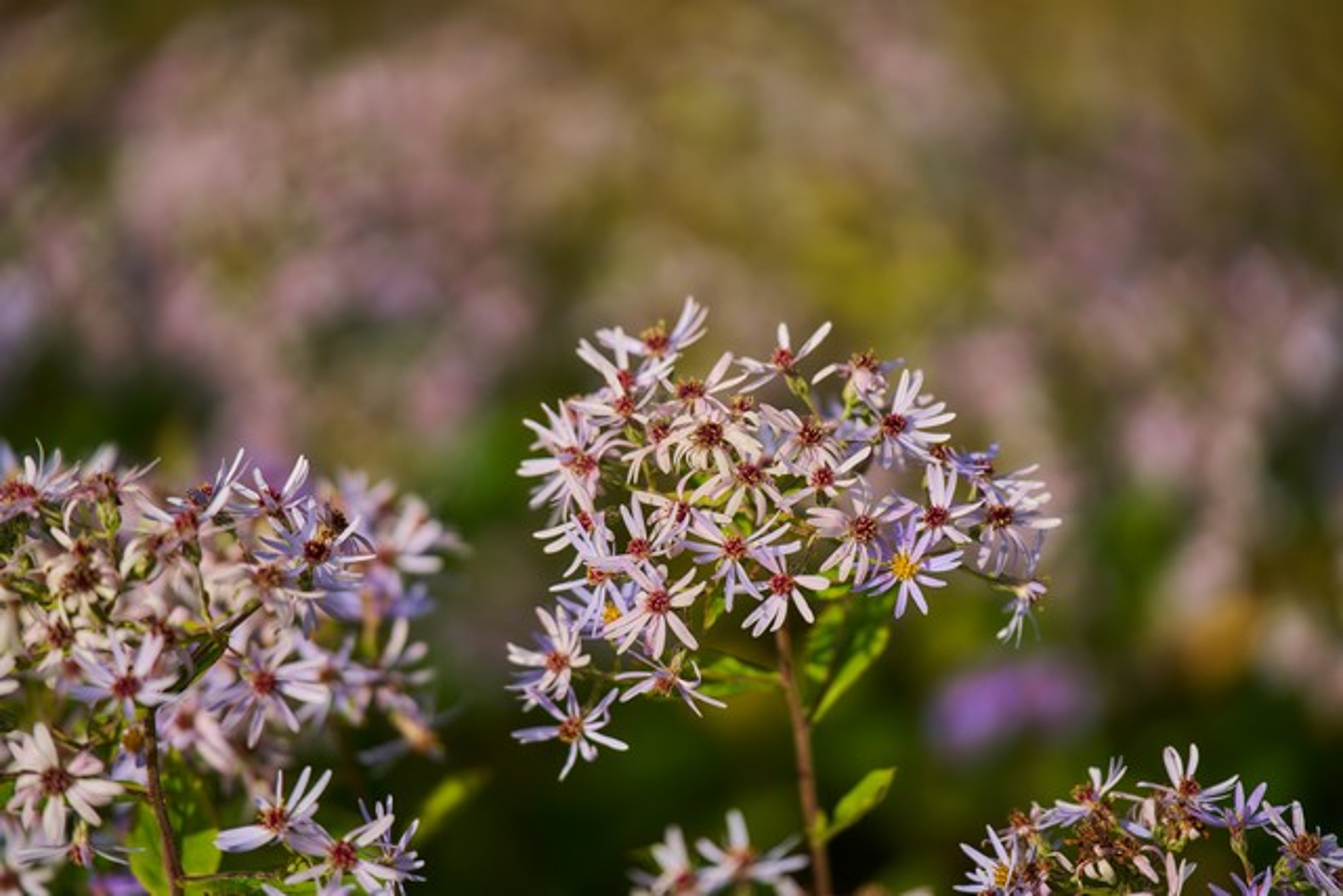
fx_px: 6716
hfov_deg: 11.4
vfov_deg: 7.6
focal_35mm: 180
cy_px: 448
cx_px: 672
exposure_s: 1/2500
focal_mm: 180
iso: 100
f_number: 2.8
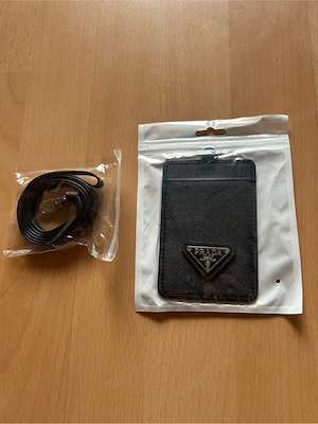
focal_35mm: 26
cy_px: 212
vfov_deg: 67.3
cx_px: 159
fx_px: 318
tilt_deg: -75.4
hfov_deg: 53.1
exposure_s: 1/121
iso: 125
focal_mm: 5.7
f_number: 1.5
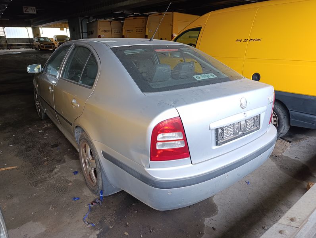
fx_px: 210
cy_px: 119
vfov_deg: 59.0
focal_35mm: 23
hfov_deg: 73.8
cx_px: 158
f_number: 1.6
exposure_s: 1/100
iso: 800
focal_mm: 6.14
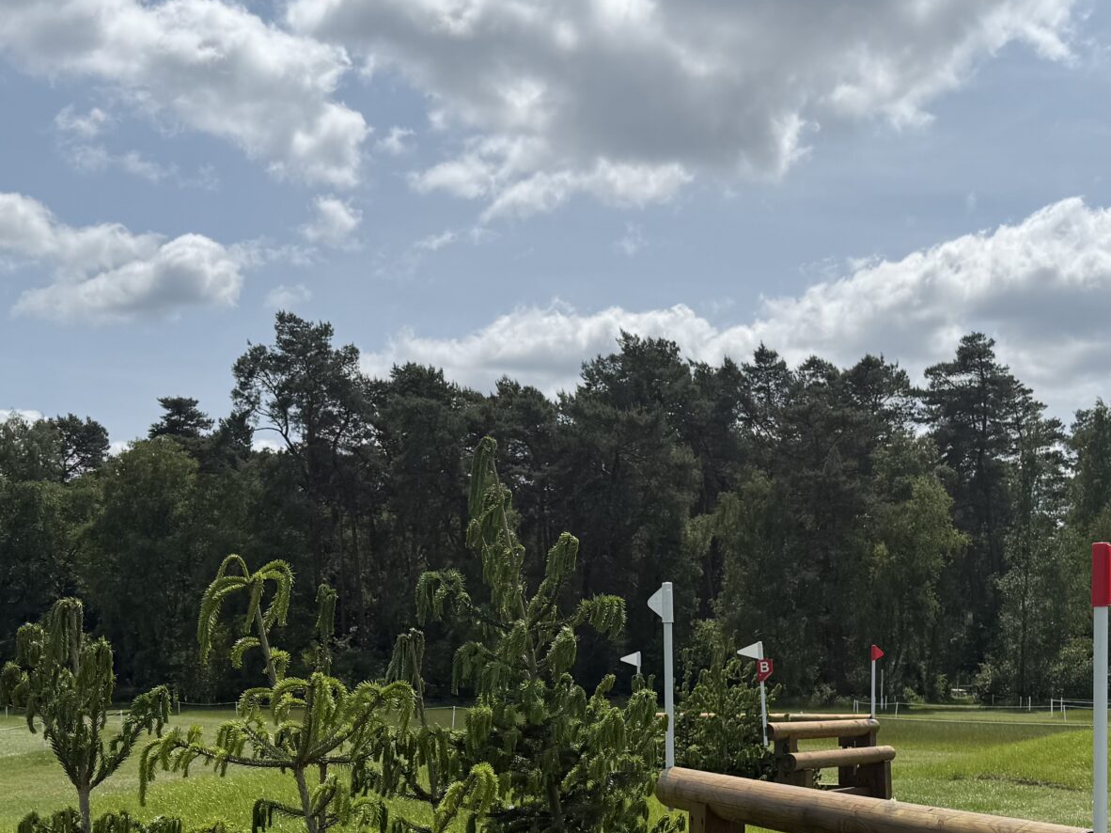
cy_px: 725
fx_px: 1669
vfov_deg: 27.2
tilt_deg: -0.8
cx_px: 647
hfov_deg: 36.7
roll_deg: +0.8
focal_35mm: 52
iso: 80
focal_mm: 6.76
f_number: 1.78
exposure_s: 1/9091
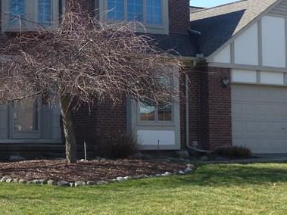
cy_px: 98
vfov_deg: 18.2
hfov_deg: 23.9
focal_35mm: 81
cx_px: 70
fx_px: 671
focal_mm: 5.4
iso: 100
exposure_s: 1/500
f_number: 3.5
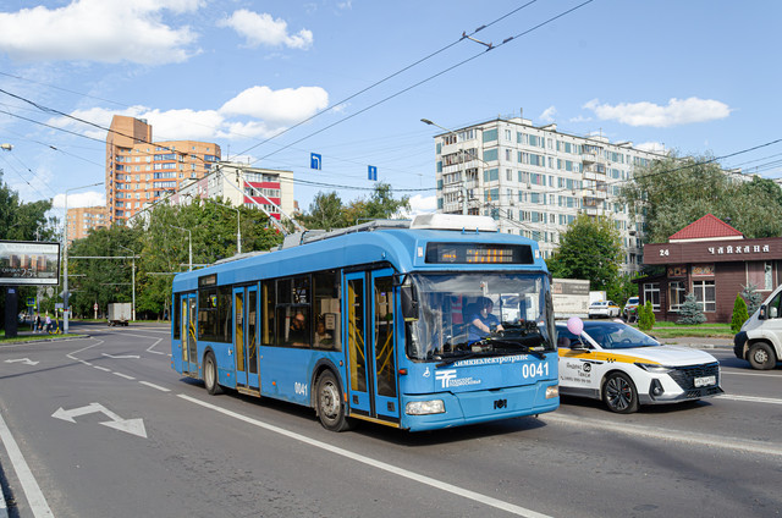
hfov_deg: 57.3
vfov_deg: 39.8
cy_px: 259
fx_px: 715
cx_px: 391
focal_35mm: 33
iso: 800
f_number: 11
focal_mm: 22
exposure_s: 1/800
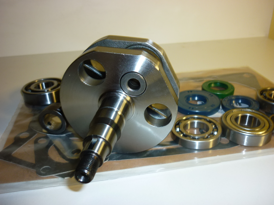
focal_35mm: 33
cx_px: 137
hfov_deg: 55.4
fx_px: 261
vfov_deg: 42.9
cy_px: 102
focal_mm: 5.5
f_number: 2.8
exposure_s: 1/30
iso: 100
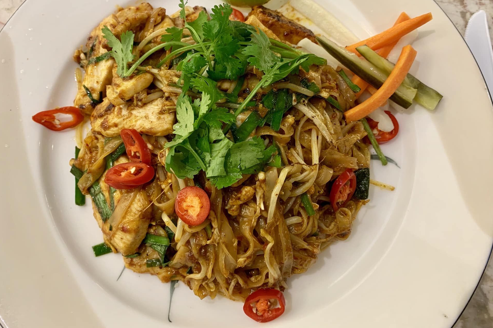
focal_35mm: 29
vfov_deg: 44.9
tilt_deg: -72.3
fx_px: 397
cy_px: 145
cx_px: 233
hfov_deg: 63.6
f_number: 1.8
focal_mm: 4.25
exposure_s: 1/50
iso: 125
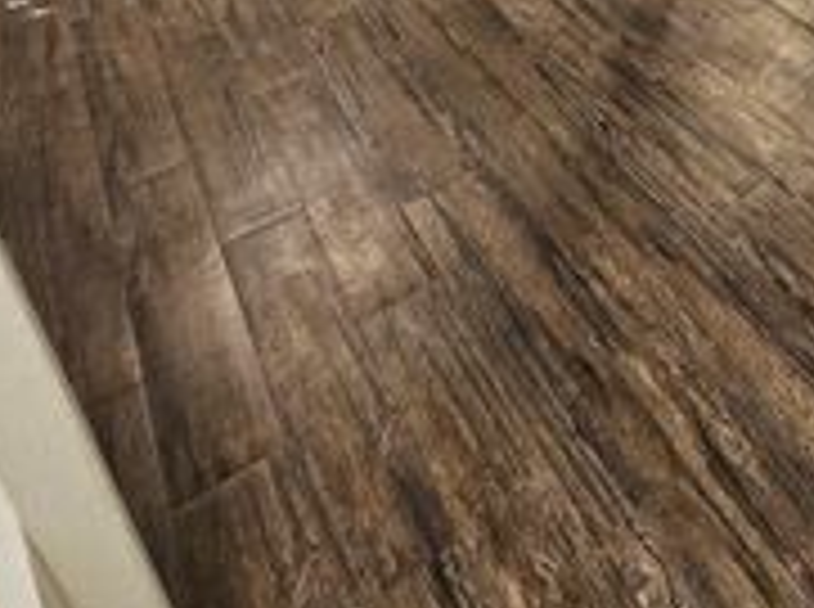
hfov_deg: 41.5
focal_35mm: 36
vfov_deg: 31.0
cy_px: -178
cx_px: 886
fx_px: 845
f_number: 2.2
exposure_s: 1/40
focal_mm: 2.2
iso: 320
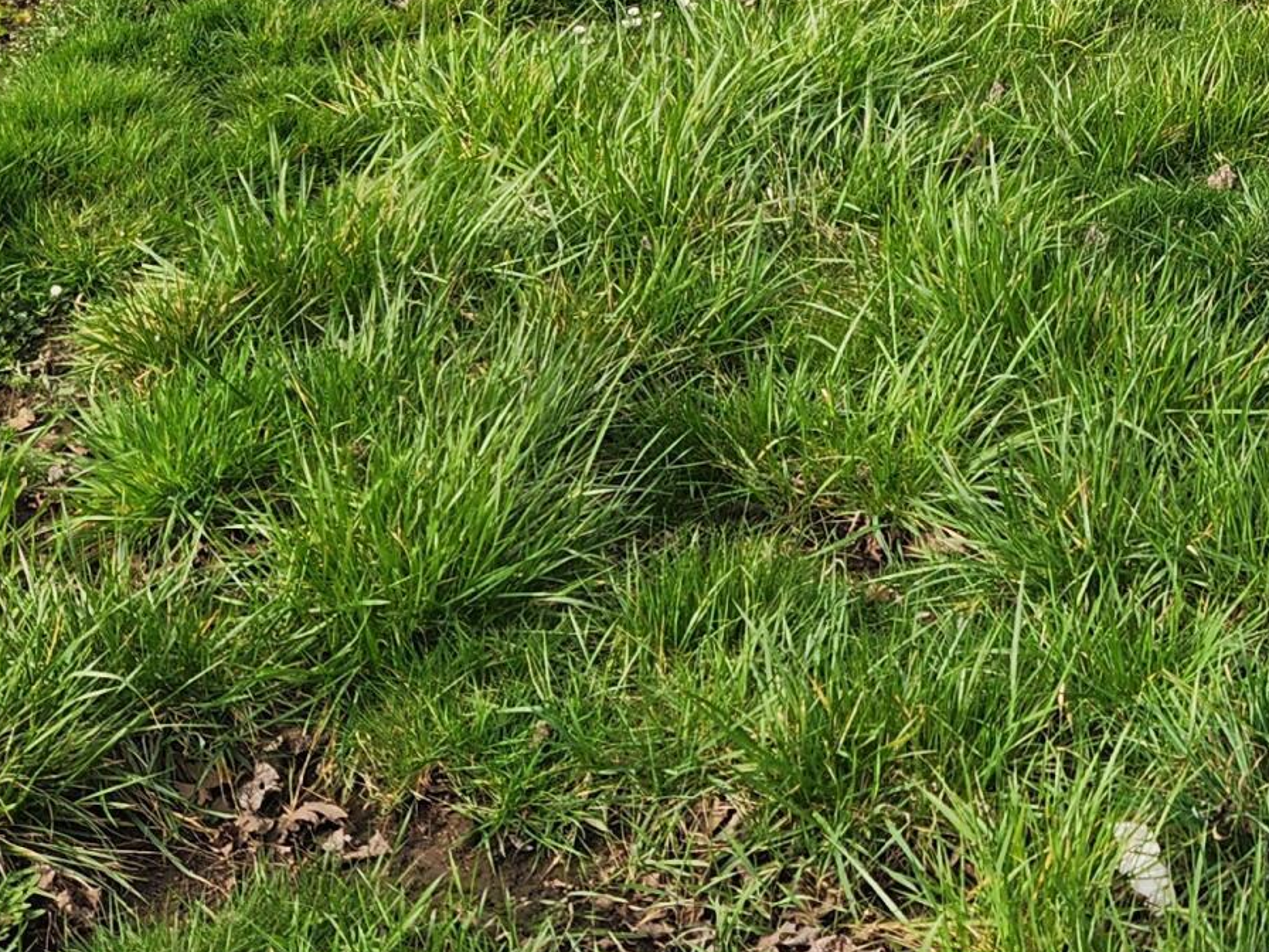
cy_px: -271
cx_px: 1361
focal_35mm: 77
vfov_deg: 17.9
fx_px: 2823
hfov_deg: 23.9
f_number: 1.8
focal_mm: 5.4
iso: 20
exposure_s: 1/671
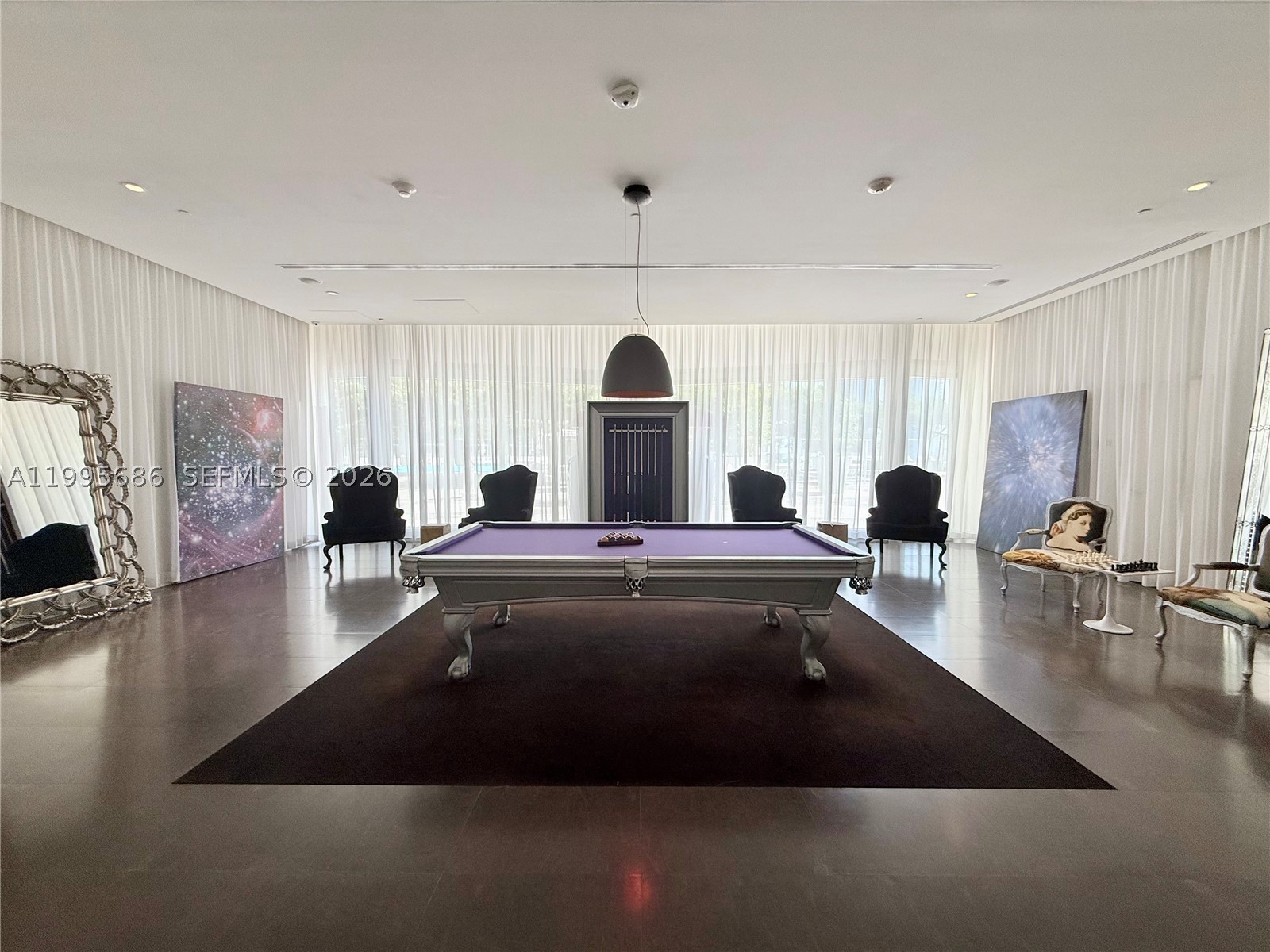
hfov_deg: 102.1
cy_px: 476
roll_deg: -0.1
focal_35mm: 14
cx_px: 635
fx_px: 514
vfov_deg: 85.7
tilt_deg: -2.0
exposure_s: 1/120
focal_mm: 2.22
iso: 80
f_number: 2.2
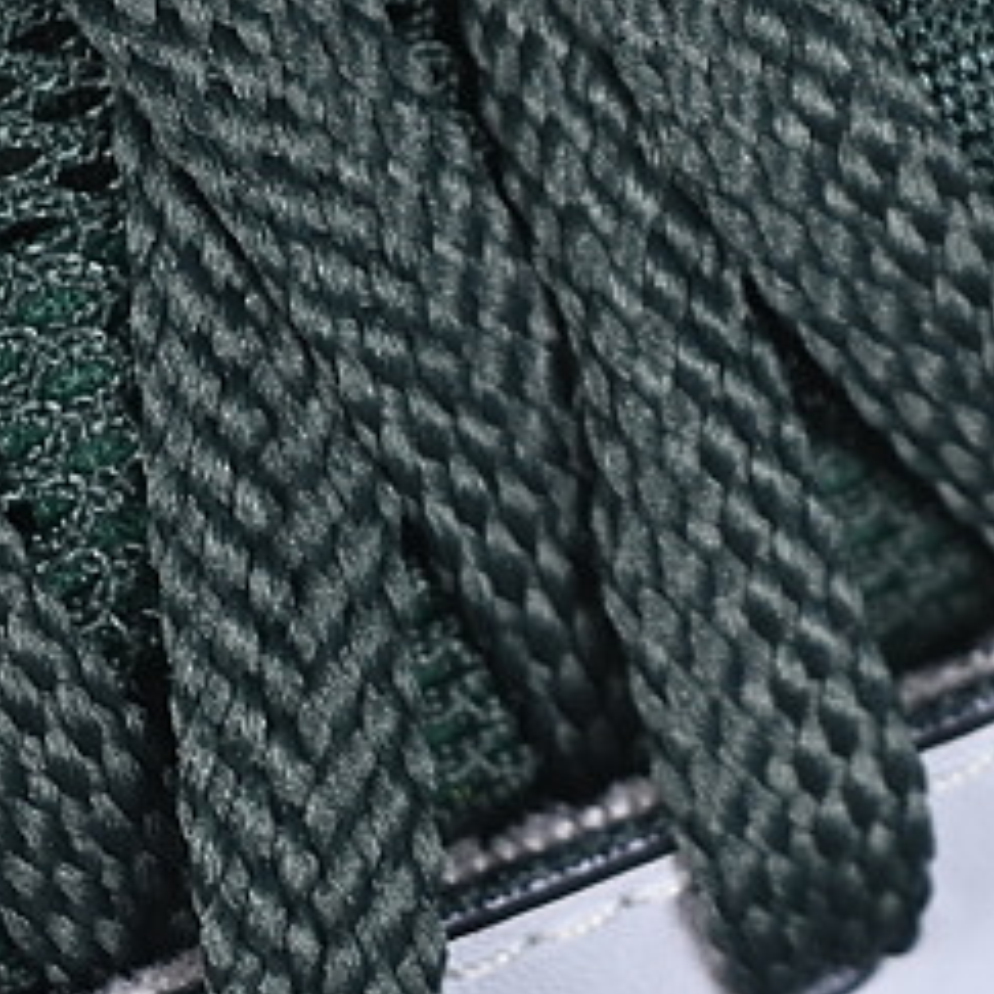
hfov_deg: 6.1
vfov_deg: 6.2
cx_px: 1264
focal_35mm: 283
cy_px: 20
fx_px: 9194
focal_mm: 50
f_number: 6.3
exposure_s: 1/60
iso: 160
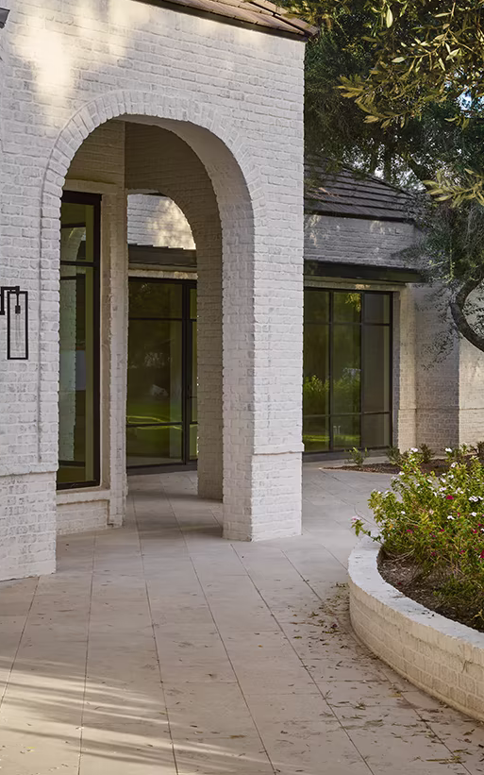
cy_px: 362
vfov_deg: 29.4
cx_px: 280
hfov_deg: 18.6
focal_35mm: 70
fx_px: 1478
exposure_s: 1/10
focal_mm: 47
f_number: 14
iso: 160
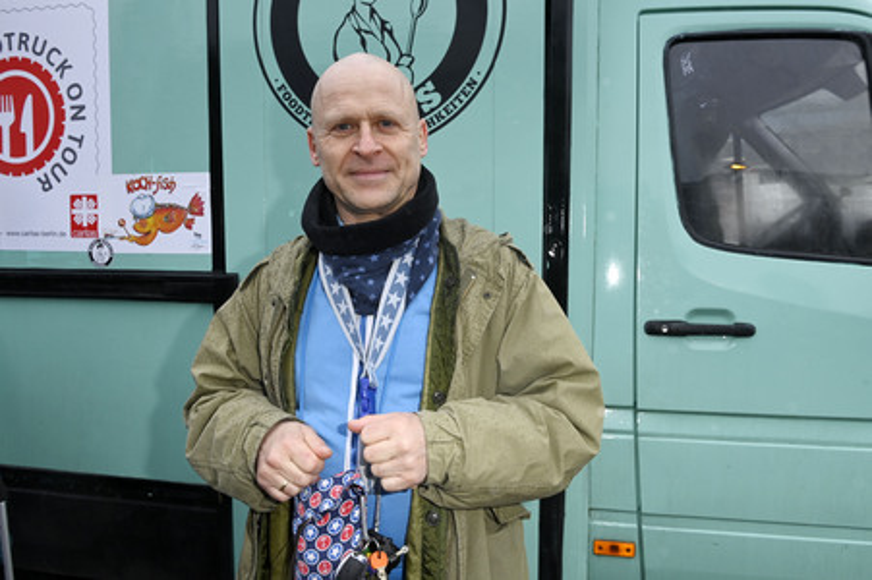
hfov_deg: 63.7
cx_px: 436
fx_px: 702
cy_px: 290
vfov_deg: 44.9
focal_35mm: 29
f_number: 8
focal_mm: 29
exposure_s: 1/100
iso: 1600
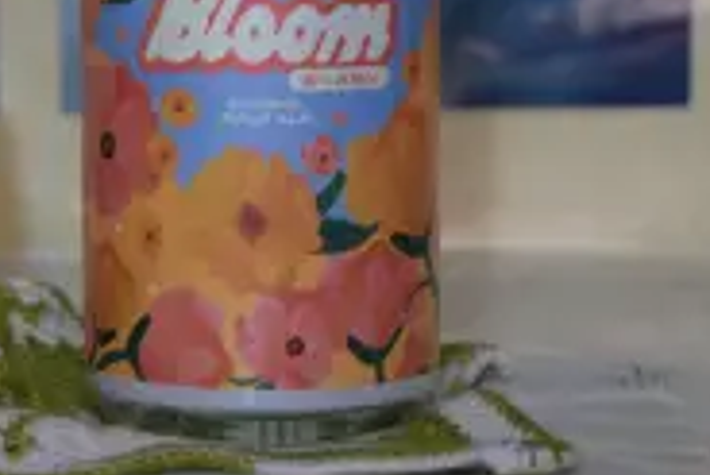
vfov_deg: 9.1
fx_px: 2961
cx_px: -23
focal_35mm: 150
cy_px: 41
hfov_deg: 13.5
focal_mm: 46
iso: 800
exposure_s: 1/60
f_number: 5.3
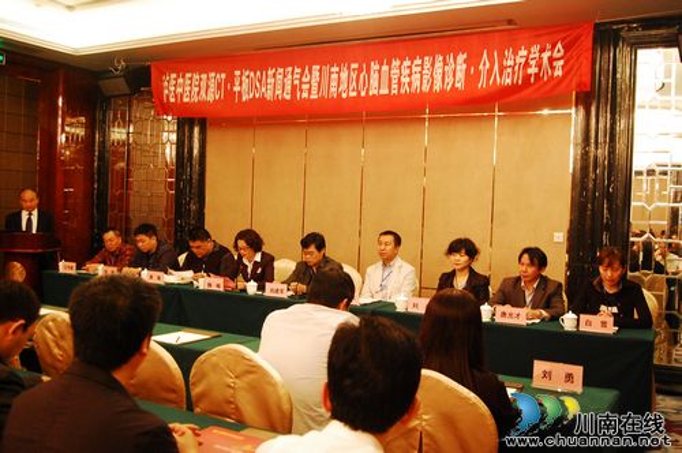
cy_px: 226
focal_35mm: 34
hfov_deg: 55.2
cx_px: 341
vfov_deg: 38.3
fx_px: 653
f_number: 3.8
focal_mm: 23
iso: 1600
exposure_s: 1/25
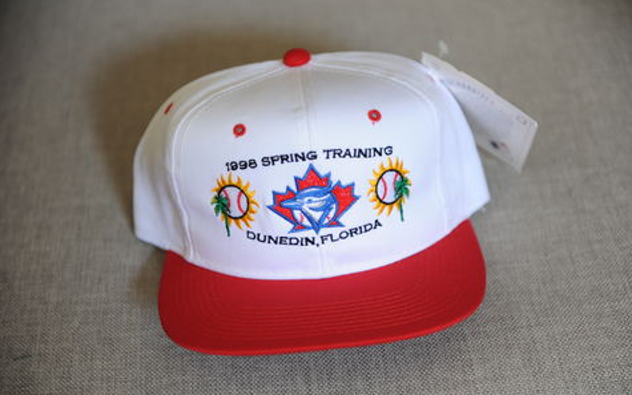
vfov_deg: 18.1
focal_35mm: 72
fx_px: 1240
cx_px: 318
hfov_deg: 28.6
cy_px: 207
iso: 200
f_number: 2.8
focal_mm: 70
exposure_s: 1/20
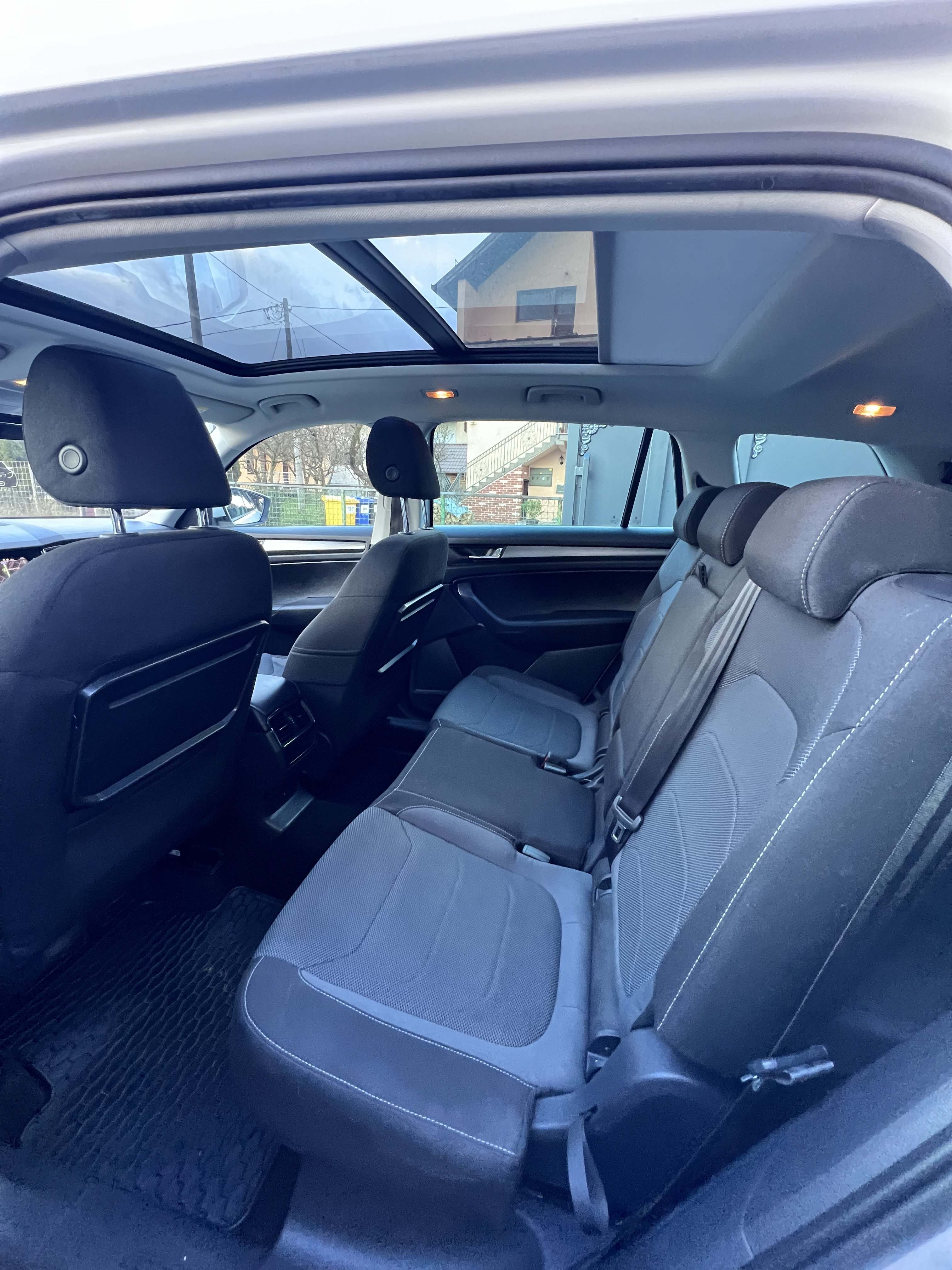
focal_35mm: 13
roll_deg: -1.8
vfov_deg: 106.2
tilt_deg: -14.4
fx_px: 477
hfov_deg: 89.9
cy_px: 635
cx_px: 476
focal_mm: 1.6
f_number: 1.8
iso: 500
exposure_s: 1/60
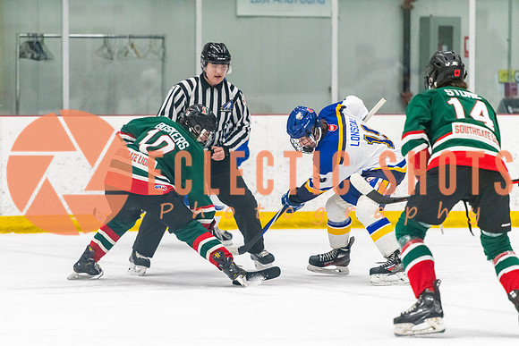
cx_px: 259
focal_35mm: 233
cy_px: 207
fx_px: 3359
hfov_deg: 8.8
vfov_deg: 5.9
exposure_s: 1/800
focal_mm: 195
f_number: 2.8
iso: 4000
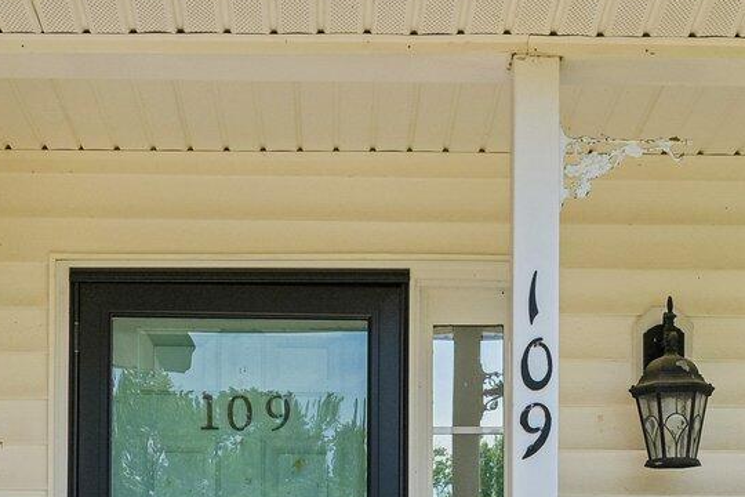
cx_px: 384
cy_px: 636
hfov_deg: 22.4
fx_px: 1883
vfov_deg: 14.4
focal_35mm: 91
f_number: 8
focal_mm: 24.5
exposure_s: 1/400
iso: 100
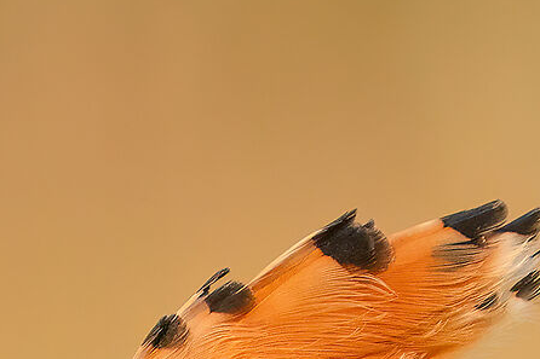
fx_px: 48444
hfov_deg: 0.6
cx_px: 86
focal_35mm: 3231
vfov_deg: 0.4
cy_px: 952
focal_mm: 600
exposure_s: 1/4000
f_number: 6.3
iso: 1000
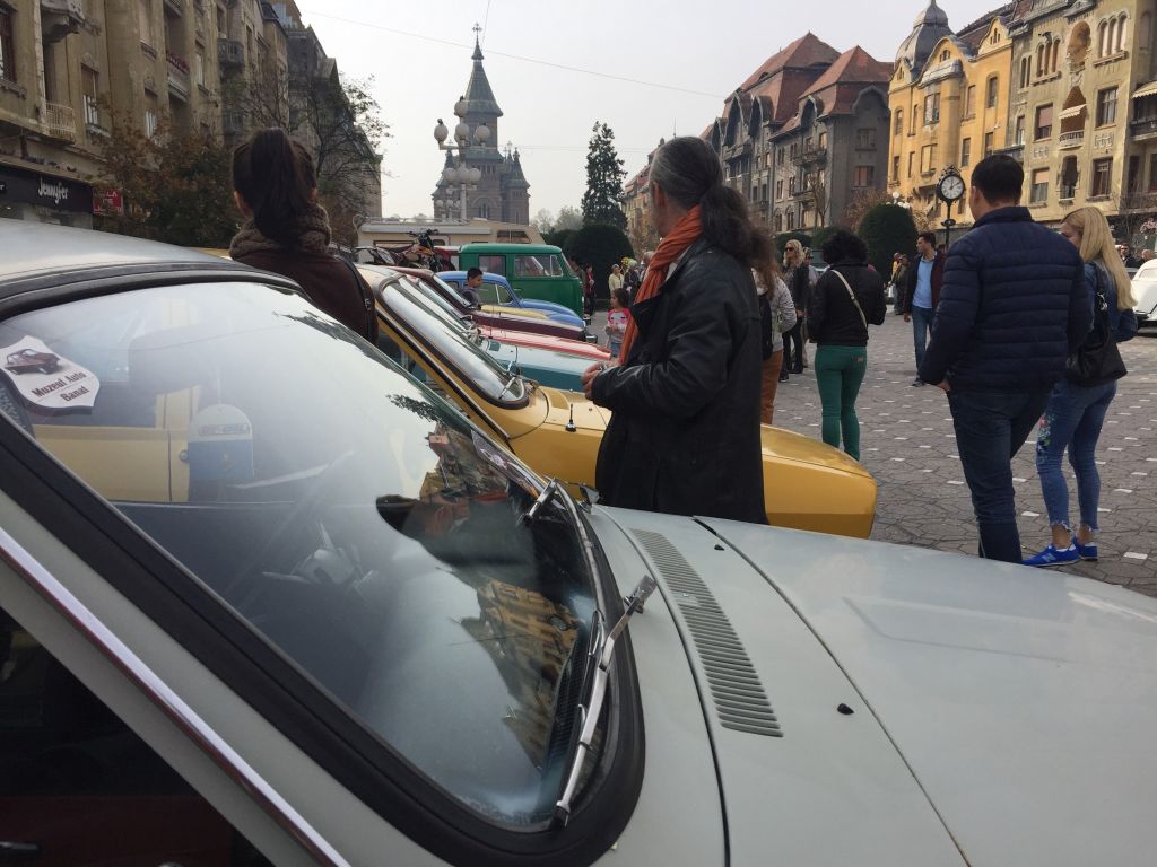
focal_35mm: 29
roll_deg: +0.9
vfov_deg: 48.2
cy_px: 434
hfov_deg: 61.7
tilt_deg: -8.2
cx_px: 578
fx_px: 969
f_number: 2.2
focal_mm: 4.15
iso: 32
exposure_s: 1/2083
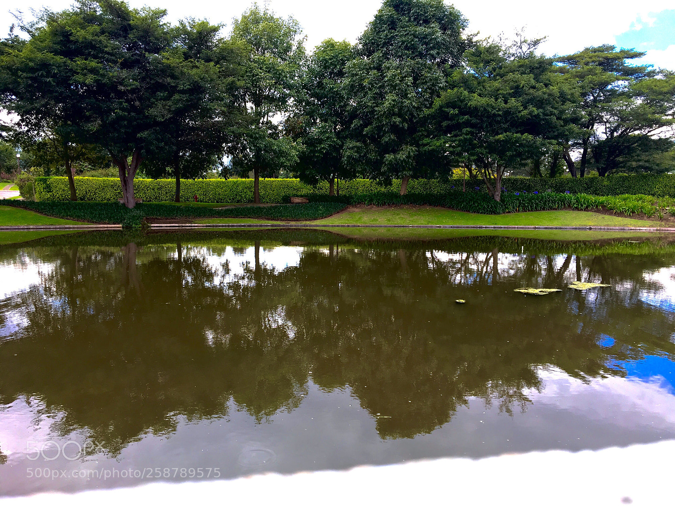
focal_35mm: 29
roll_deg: -0.1
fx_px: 565
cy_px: 253
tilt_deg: -5.2
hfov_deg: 61.7
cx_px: 338
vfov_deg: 48.2
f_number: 2.2
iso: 25
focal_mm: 4.15
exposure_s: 1/519
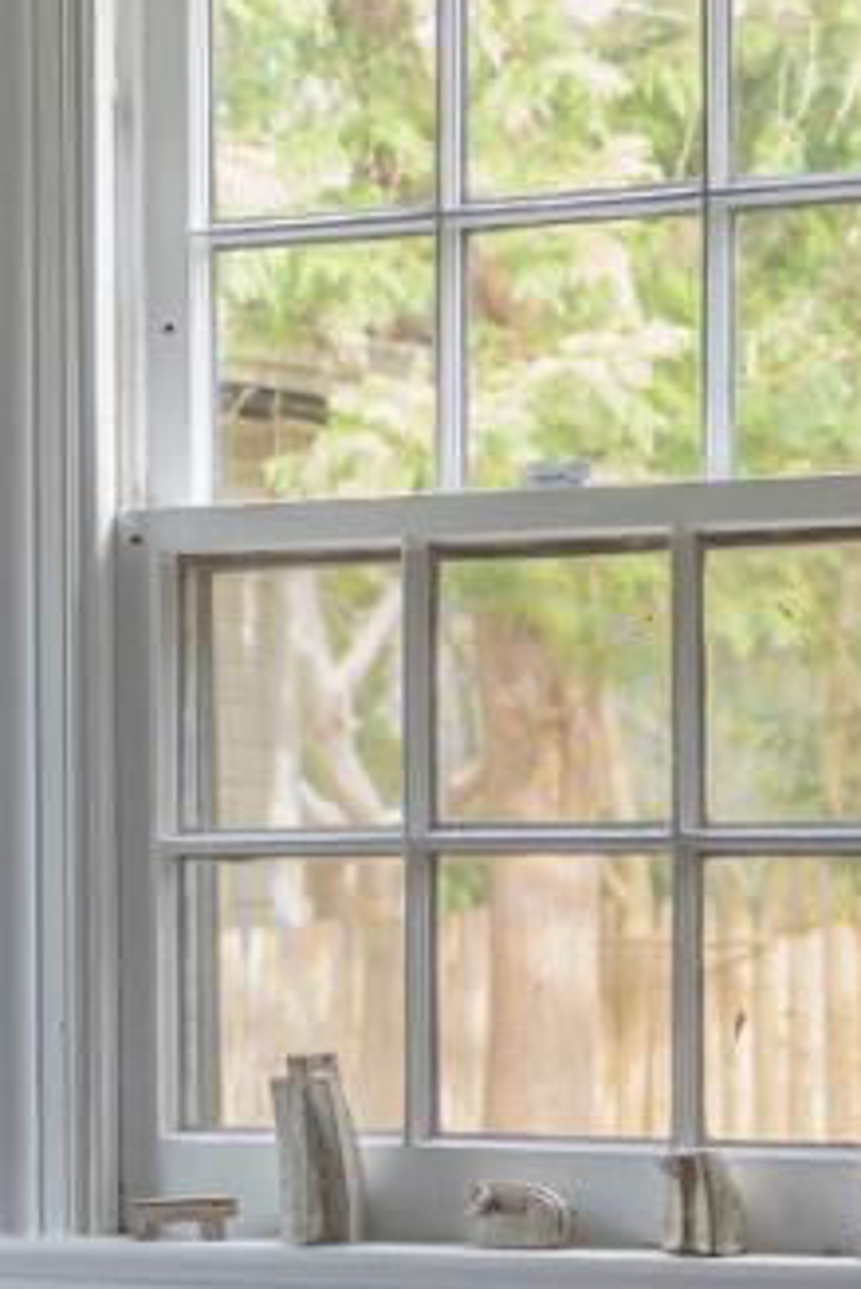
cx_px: -605
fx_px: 5877
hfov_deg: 8.1
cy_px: 1116
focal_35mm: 164
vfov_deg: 12.4
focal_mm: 35
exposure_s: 1/250
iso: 1600
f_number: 3.2
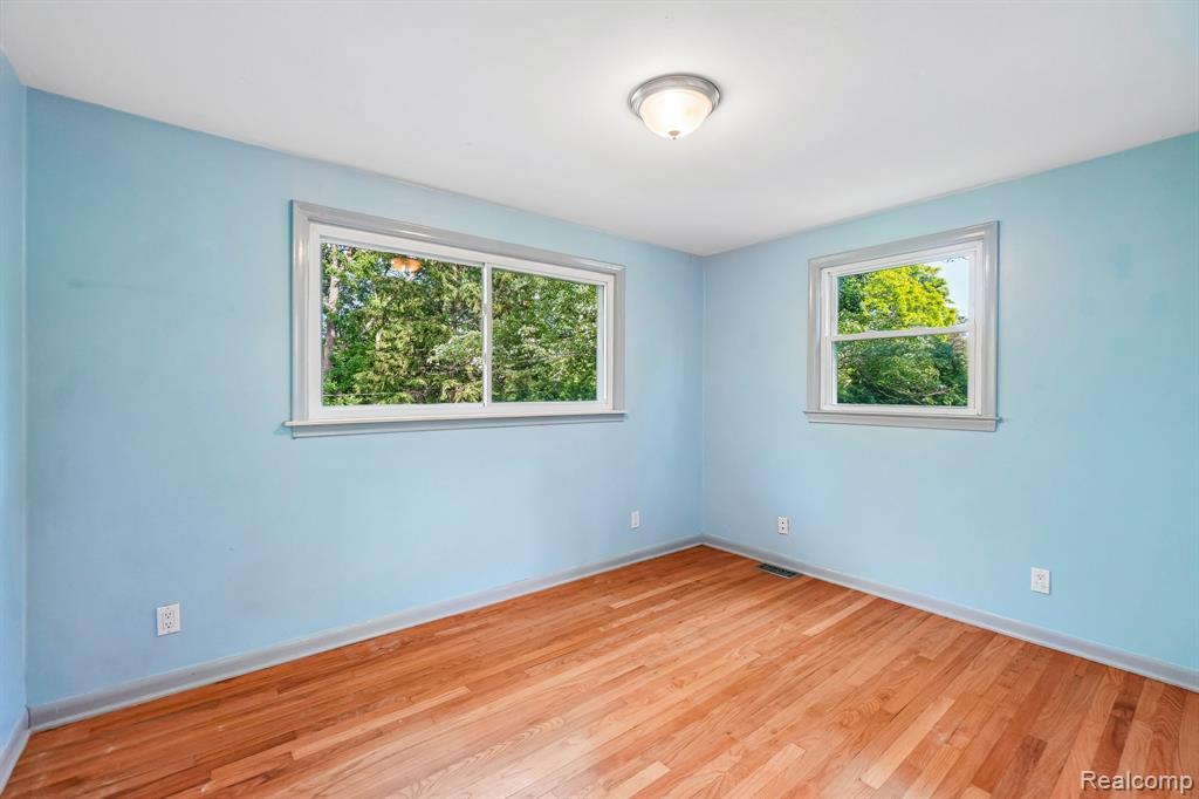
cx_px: 600
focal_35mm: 15
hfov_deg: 100.4
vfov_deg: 77.3
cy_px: 400
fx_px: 499
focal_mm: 10
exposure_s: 1/20
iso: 400
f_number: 8
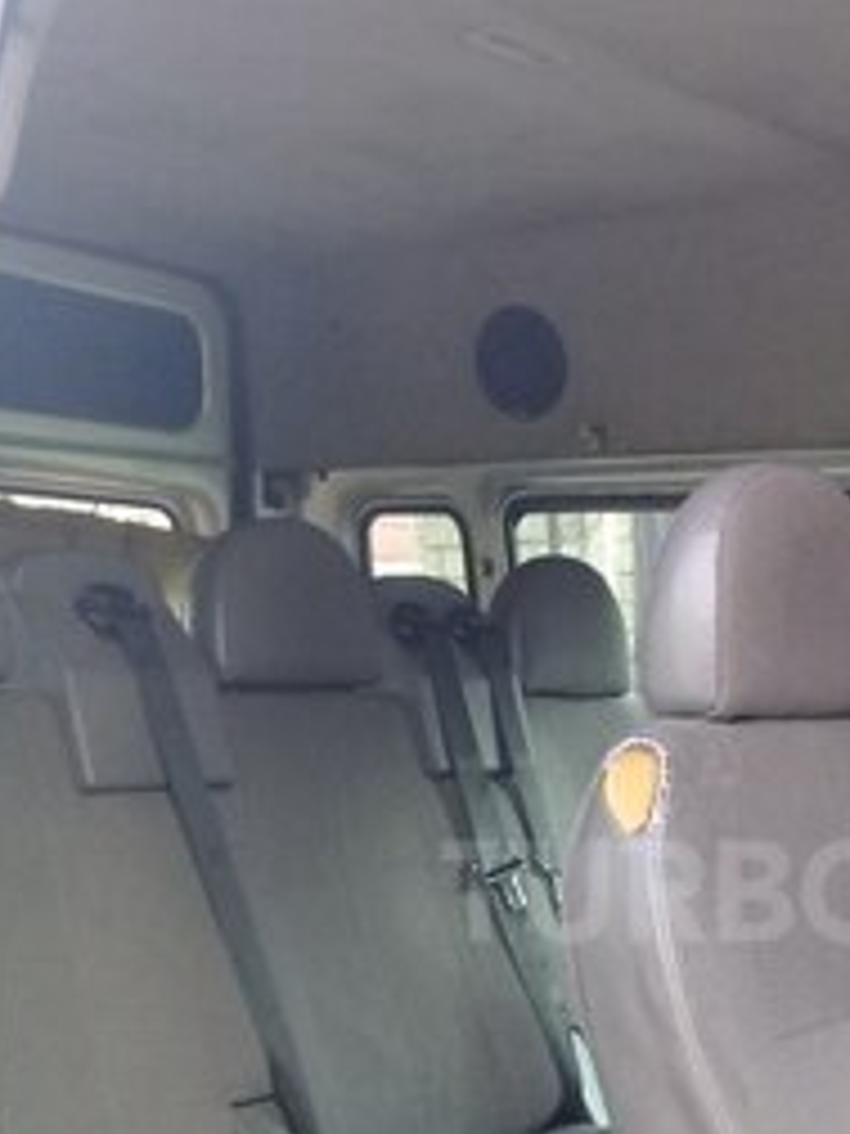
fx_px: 1997
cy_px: 891
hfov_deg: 23.3
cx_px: 787
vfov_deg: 31.0
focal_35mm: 61
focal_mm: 3.3
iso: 64
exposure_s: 1/50
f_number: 2.2
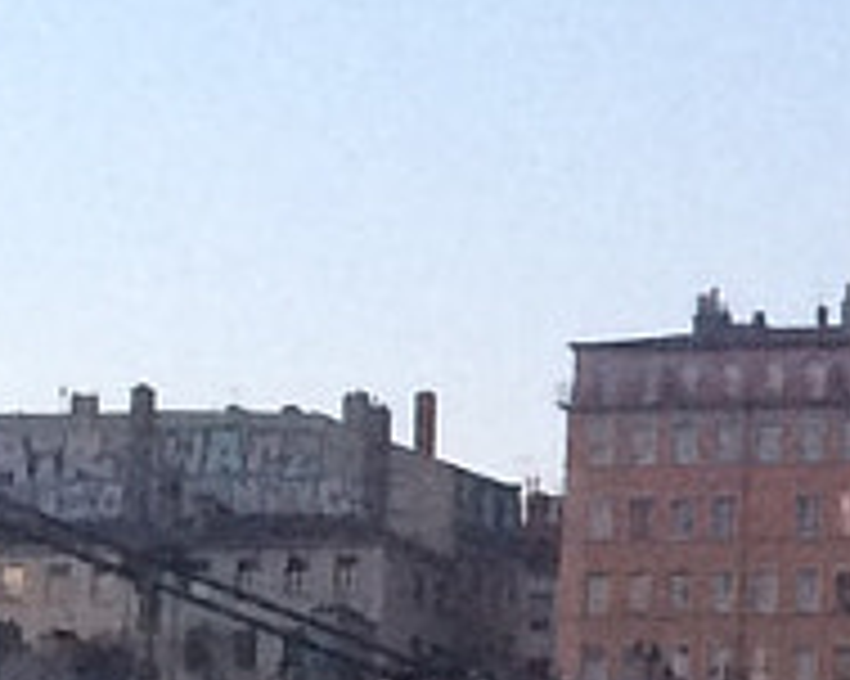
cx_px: 2307
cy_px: 995
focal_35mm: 240
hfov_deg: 7.3
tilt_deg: +5.8
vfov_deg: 6.4
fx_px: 6034
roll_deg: +1.0
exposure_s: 1/33
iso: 250
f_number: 2.2
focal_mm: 4.15
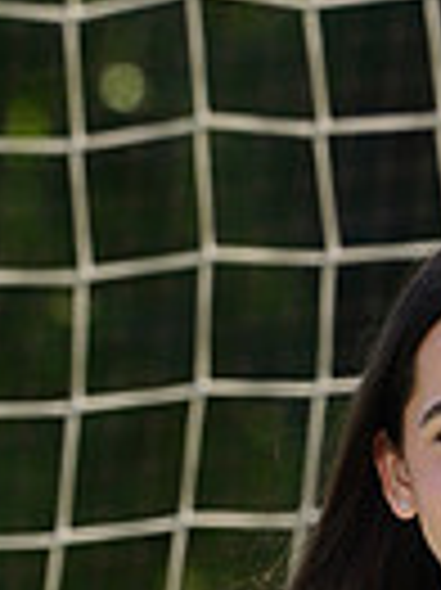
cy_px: 1045
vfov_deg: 1.5
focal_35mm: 1325
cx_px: 400
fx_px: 22544
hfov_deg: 1.1
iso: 200
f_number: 11
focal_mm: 312
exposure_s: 1/250
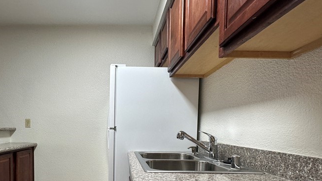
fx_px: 205
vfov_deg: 45.6
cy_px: 140
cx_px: 122
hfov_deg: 75.1
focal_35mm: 24
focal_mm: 2.22
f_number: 2.2
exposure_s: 1/120
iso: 160
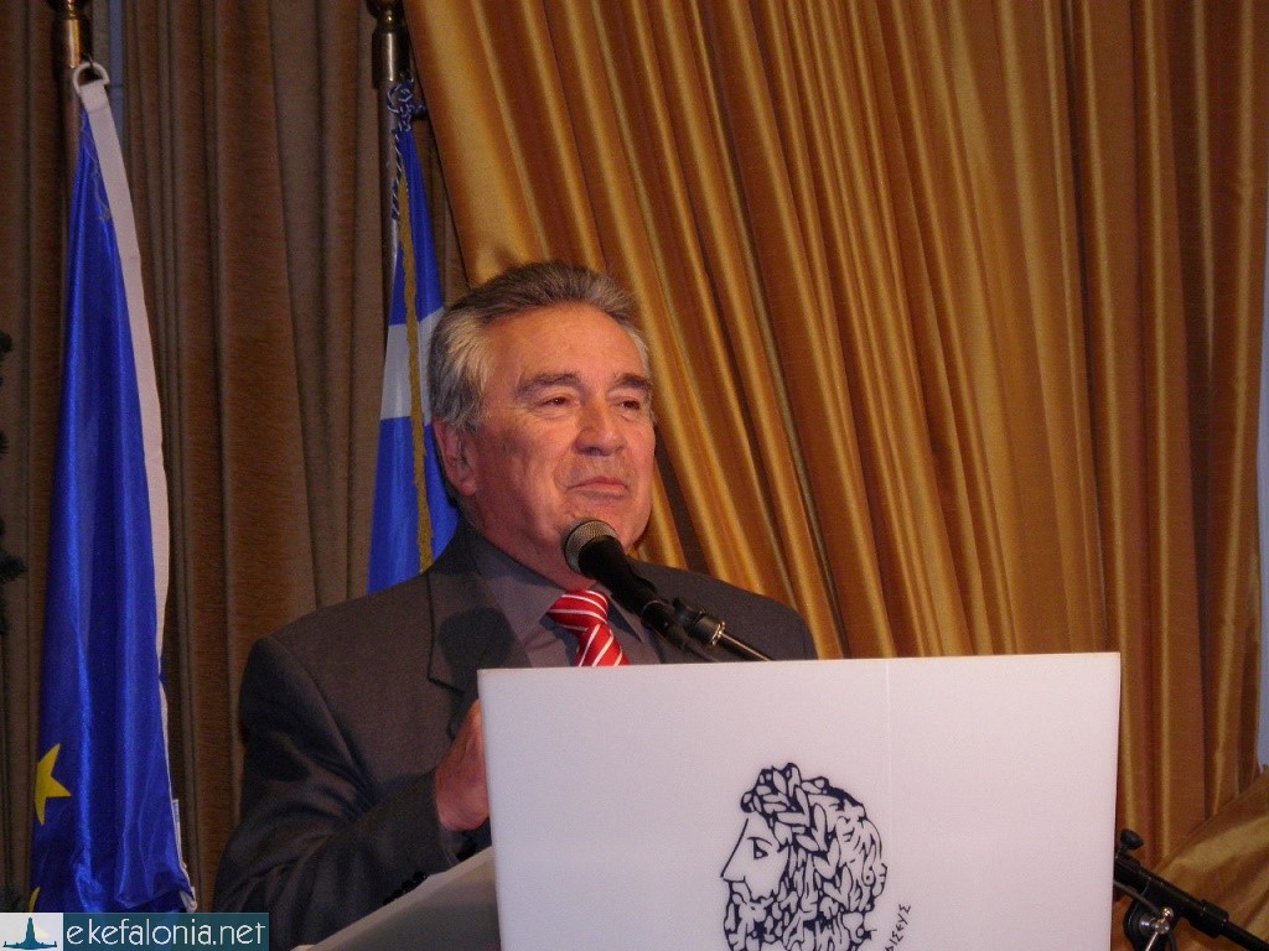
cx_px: 634
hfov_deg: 10.9
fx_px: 6672
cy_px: 476
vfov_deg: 8.2
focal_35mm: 182
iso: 250
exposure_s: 1/160
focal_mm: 32.7
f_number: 4.1
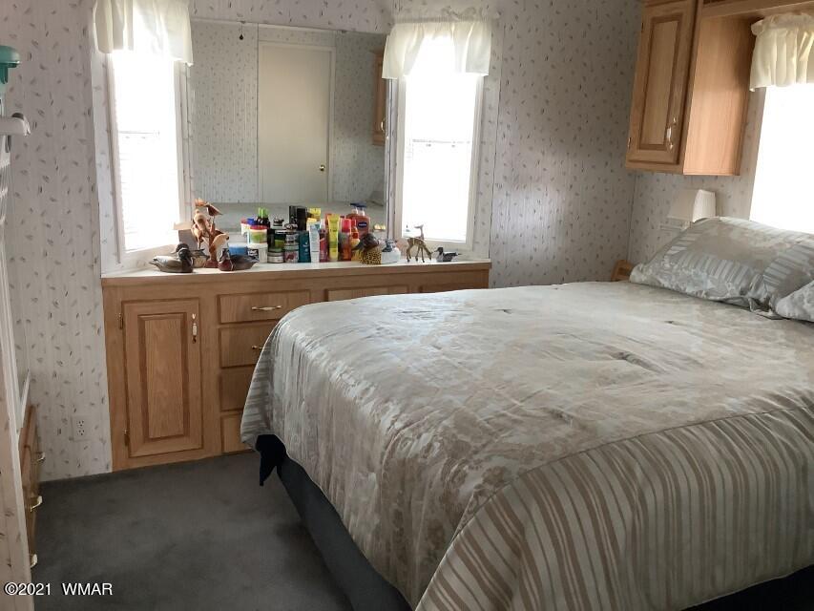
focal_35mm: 31
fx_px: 729
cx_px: 407
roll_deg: -1.5
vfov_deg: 45.5
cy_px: 306
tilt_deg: -13.9
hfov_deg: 58.3
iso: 250
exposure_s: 1/60
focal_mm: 3.3
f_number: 2.4
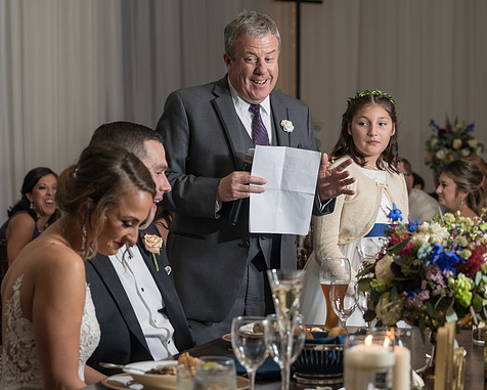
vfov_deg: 17.7
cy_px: 198
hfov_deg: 22.0
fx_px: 1254
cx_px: 211
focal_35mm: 87
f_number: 4
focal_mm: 70
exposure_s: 1/200
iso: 200
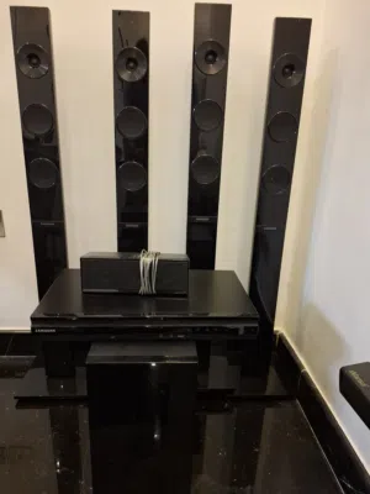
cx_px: 185
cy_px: 247
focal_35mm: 23
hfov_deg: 58.9
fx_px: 328
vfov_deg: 73.9
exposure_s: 1/33
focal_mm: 5.54
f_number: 1.8
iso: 320
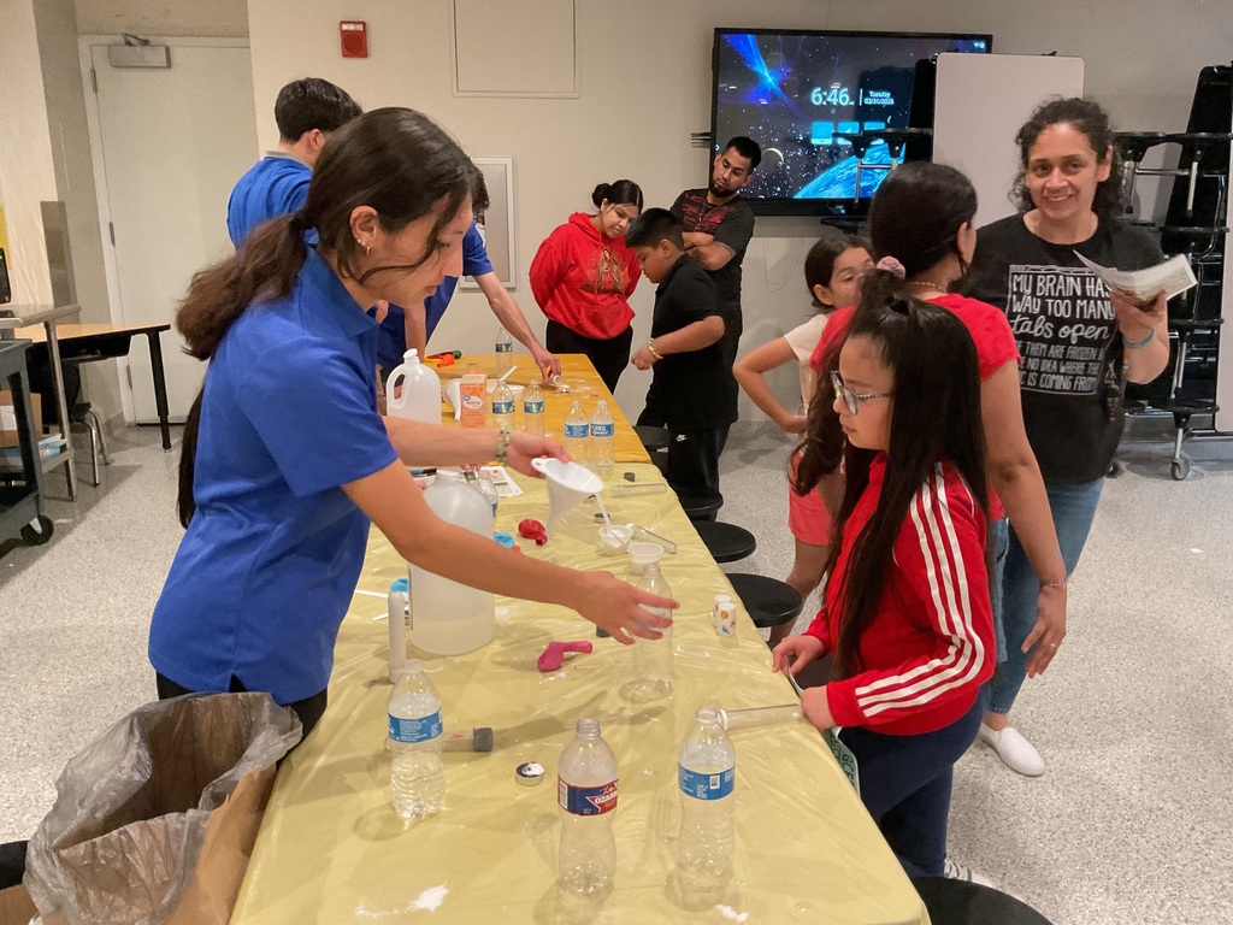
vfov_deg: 48.2
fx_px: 1033
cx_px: 616
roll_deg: -0.5
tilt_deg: -16.2
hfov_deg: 61.7
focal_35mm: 29
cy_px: 462
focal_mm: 3
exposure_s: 1/60
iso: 250
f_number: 1.8
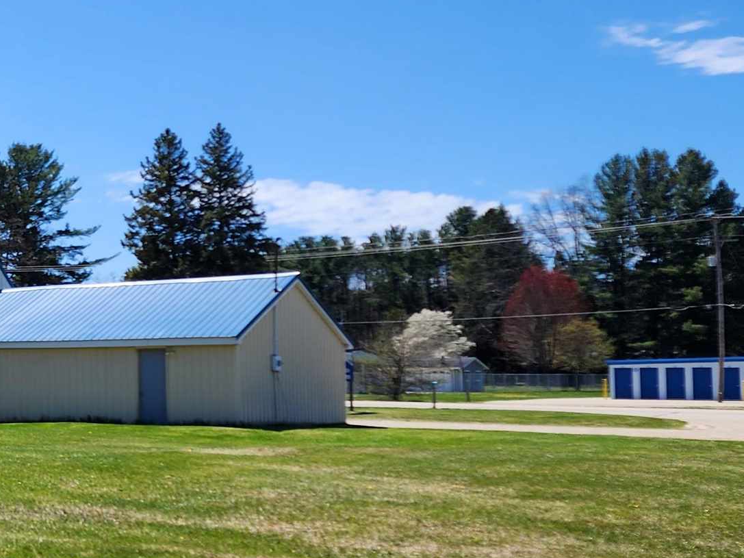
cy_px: 334
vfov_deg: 22.6
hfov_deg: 27.0
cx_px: -105
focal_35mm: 65
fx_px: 1397
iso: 12
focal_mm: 6.4
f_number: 1.8
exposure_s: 1/1202
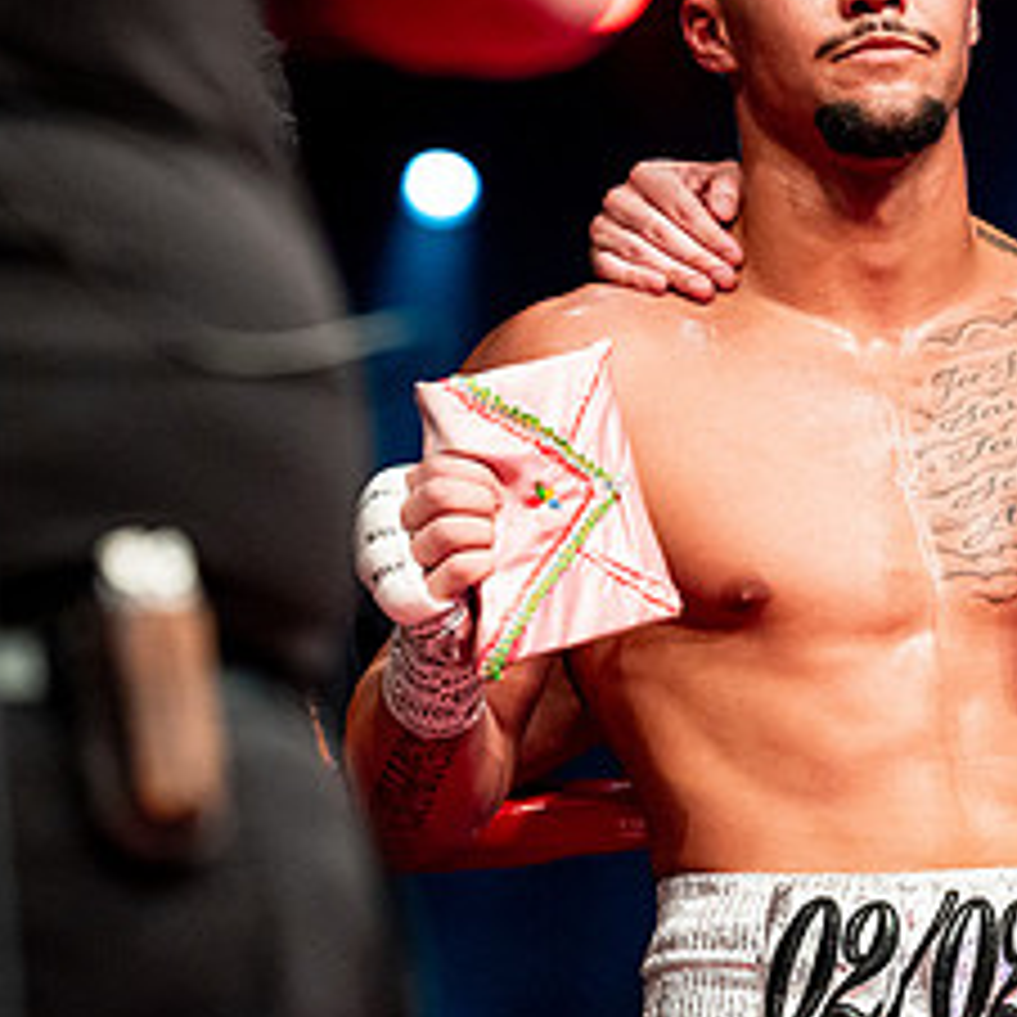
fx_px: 9573
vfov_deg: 6.1
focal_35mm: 288
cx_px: 1148
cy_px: 439
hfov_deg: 6.1
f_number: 2.8
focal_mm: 132
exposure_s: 1/1000
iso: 4000
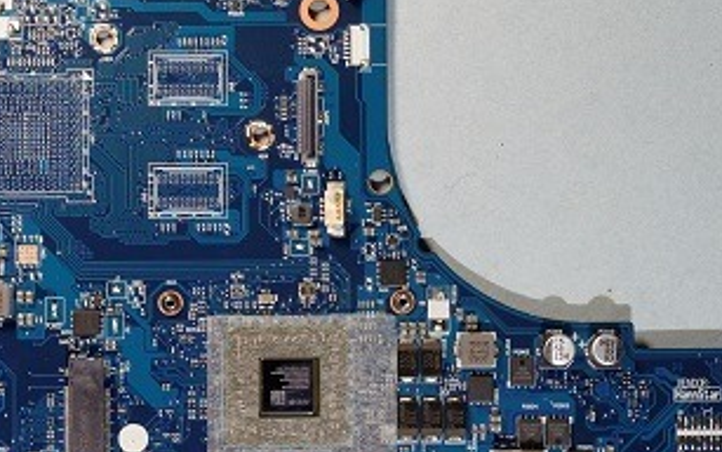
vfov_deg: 13.9
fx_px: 1835
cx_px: 332
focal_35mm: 93
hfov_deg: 22.3
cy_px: 384
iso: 100
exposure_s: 1/6
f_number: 8
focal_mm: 25
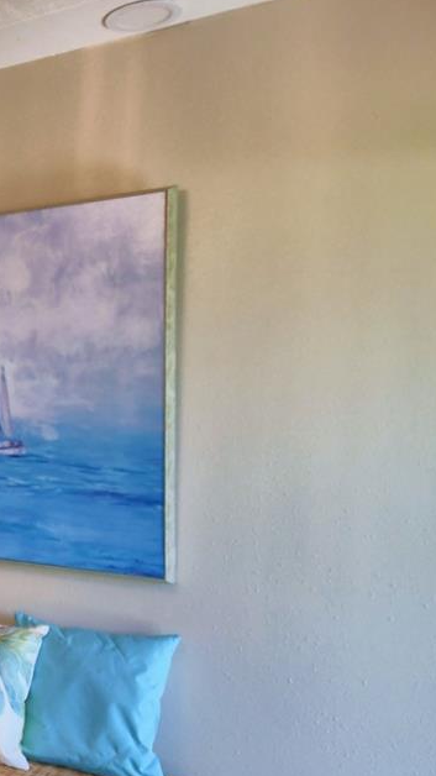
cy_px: 413
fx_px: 823
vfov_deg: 50.5
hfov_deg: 22.2
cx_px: -282
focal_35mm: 40
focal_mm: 10
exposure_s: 1/125
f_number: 4.5
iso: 400
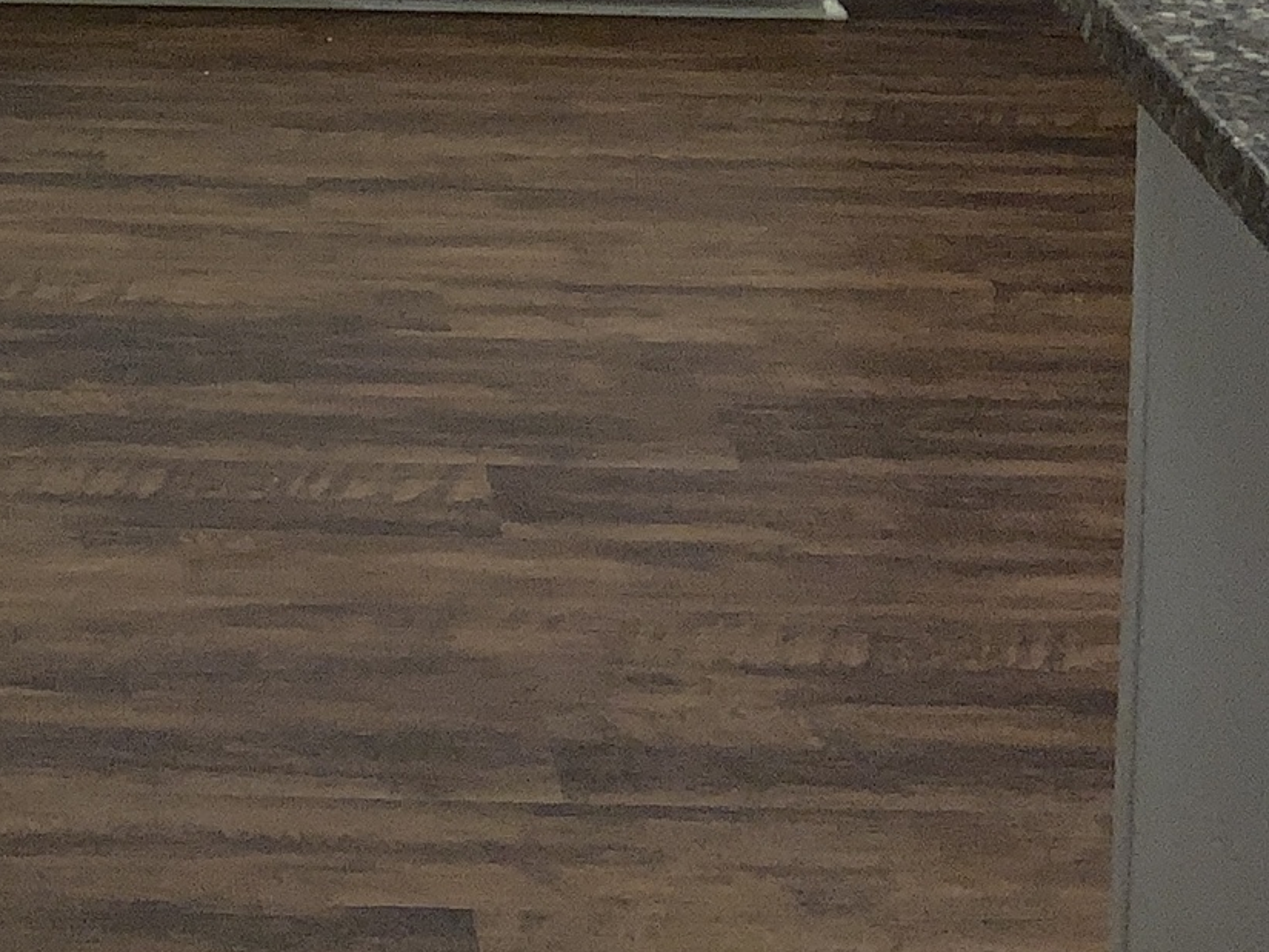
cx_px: -134
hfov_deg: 17.6
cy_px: -715
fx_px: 3960
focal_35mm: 108
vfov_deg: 12.6
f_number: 1.8
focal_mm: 3
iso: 16
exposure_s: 1/78
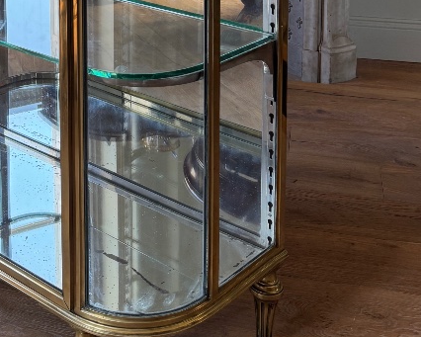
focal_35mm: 66
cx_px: 83
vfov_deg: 20.8
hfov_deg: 28.1
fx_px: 823
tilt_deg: -7.3
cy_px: -117
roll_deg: -0.1
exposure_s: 1/121
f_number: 1.78
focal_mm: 6.76
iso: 160
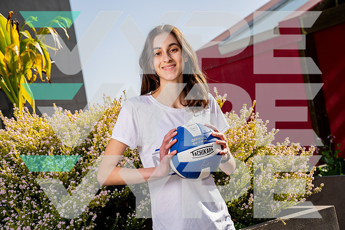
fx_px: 671
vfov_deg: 19.5
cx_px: 172
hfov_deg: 28.8
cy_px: 115
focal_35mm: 70
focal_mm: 70
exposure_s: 1/640
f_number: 5.6
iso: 100
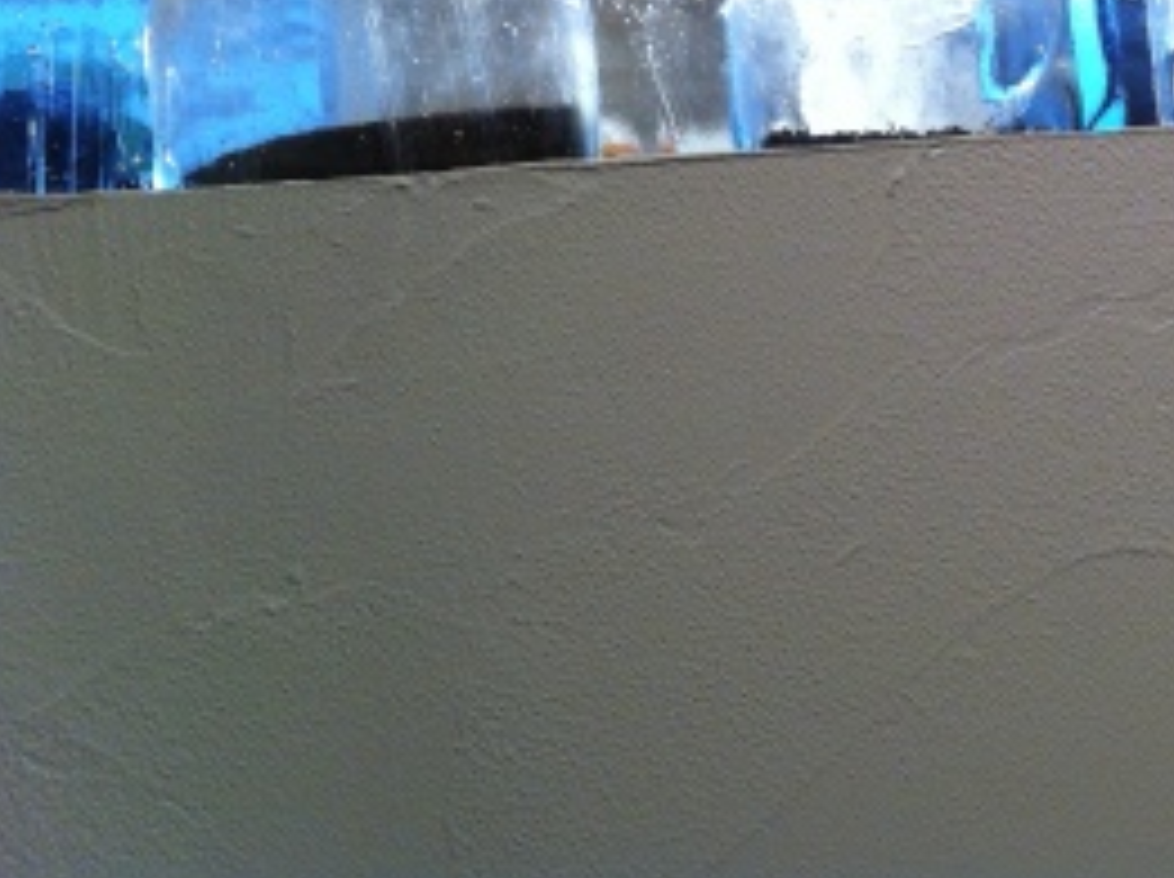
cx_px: 1080
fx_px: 2269
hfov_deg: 27.8
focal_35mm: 67
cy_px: 74
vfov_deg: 21.4
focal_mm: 3.85
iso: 80
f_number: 2.8
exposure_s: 1/20
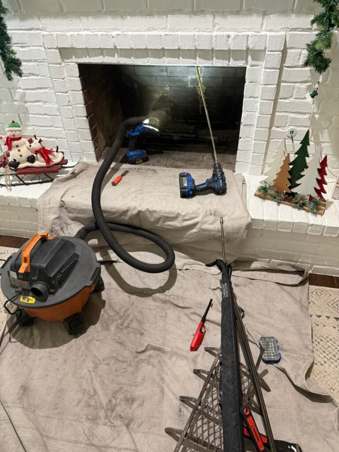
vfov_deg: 71.6
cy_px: 226
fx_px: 313
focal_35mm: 24
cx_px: 170
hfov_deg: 56.8
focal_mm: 6.76
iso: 320
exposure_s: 1/50
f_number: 1.78
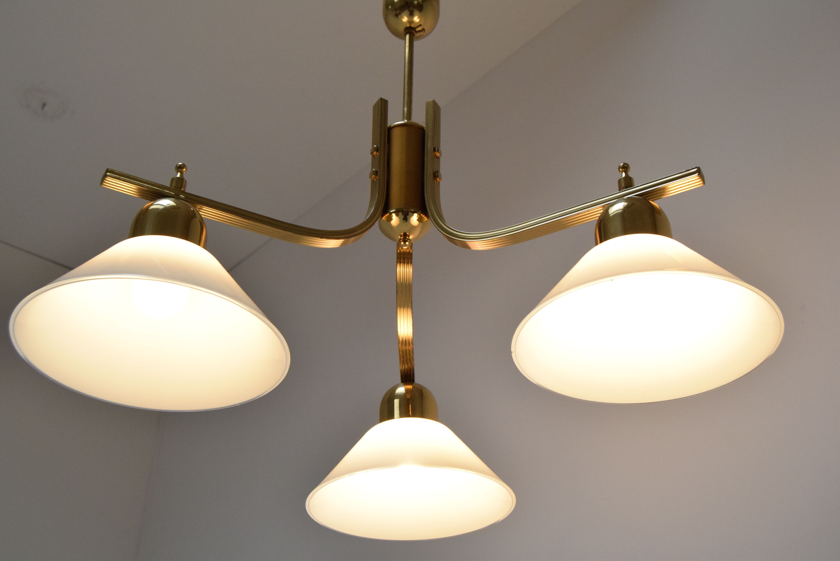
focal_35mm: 48
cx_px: 420
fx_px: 1121
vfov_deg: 28.1
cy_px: 280
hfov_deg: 41.1
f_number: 7.1
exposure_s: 1/200
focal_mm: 32
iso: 1600
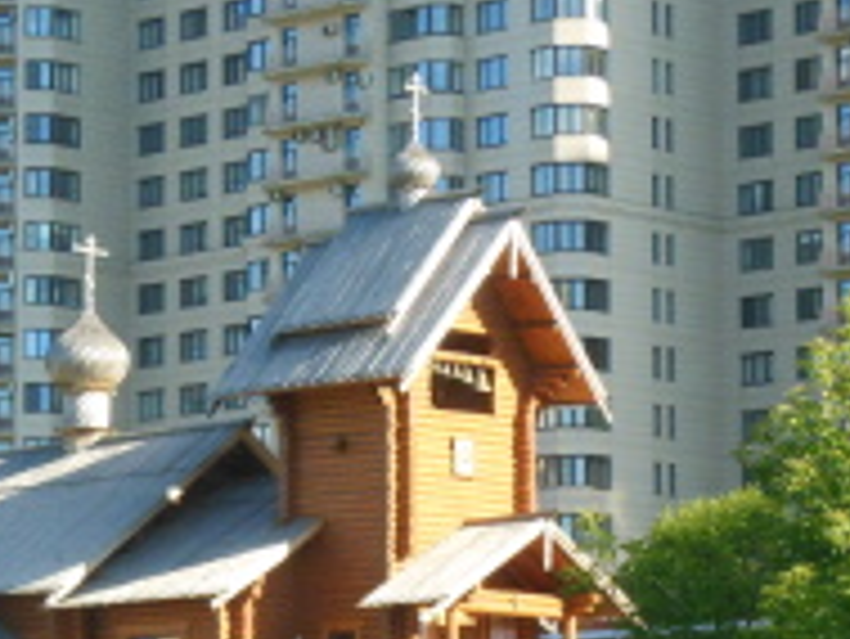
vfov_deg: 9.2
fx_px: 3956
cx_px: 216
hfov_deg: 12.2
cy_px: 569
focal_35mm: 161
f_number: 4.6
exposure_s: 1/1500
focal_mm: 15.5
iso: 800
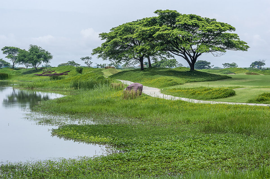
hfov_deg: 21.5
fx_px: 712
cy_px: 90
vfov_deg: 14.4
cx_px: 135
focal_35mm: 95
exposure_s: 1/125
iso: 320
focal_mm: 95
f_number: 22
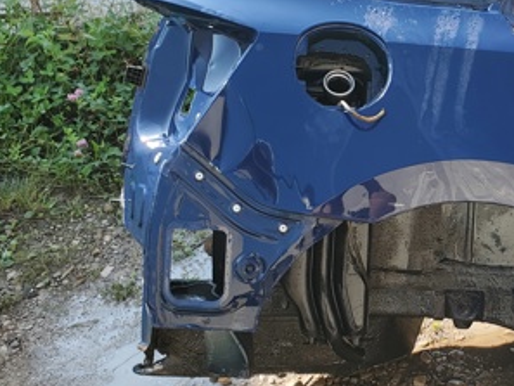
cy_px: 188
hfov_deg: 32.6
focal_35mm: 56
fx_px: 832
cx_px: 464
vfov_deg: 26.1
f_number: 2.4
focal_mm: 4.3
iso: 50
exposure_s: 1/192
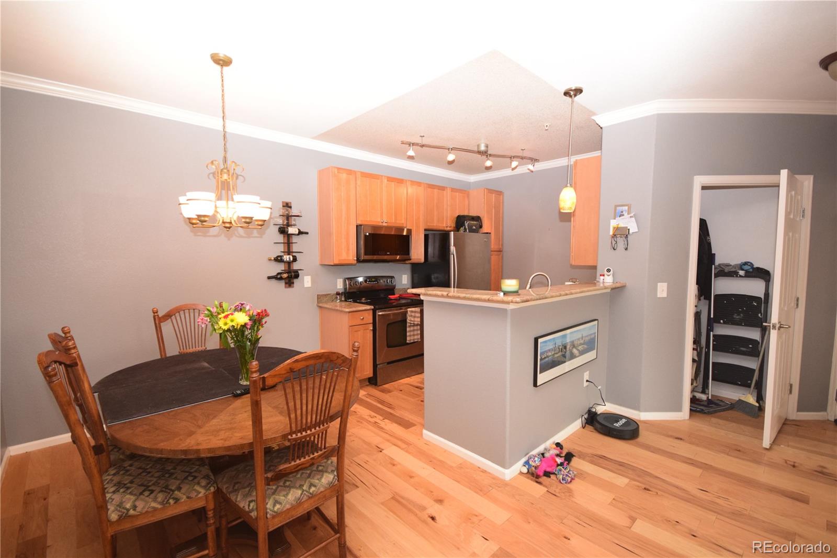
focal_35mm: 15
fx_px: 349
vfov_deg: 77.3
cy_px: 279
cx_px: 418
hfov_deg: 100.4
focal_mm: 10
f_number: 4
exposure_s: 1/60
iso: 1600
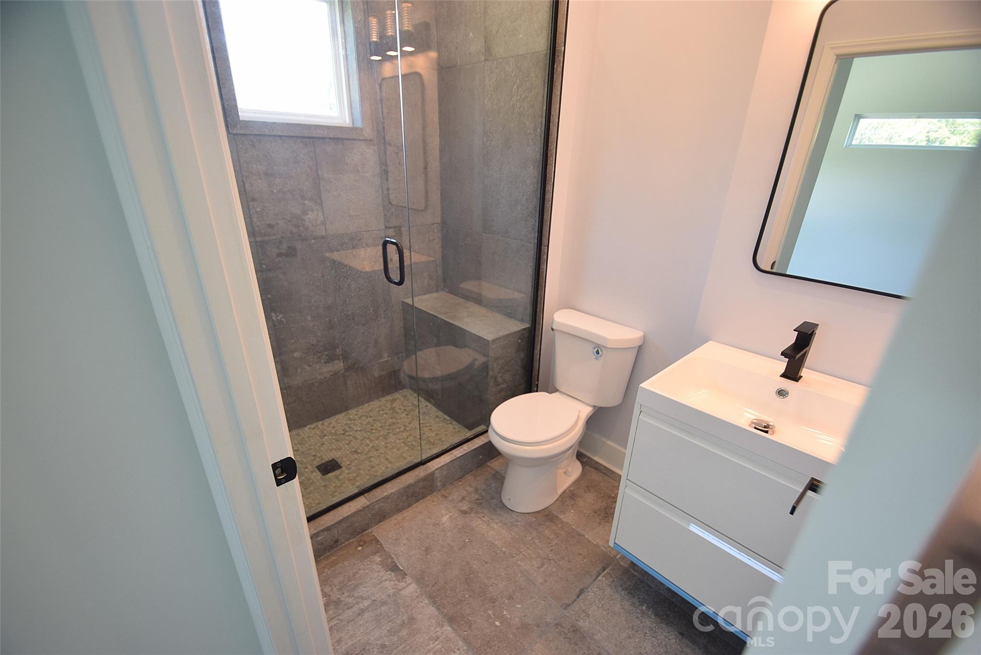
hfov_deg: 100.4
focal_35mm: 15
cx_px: 490
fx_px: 409
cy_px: 328
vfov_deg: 77.4
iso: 400
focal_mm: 10
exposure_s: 1/80
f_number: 4.5
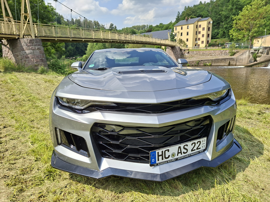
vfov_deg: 58.9
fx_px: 179
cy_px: 101
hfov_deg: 73.9
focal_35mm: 23
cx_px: 135
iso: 50
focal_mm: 5.54
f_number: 1.8
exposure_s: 1/1789
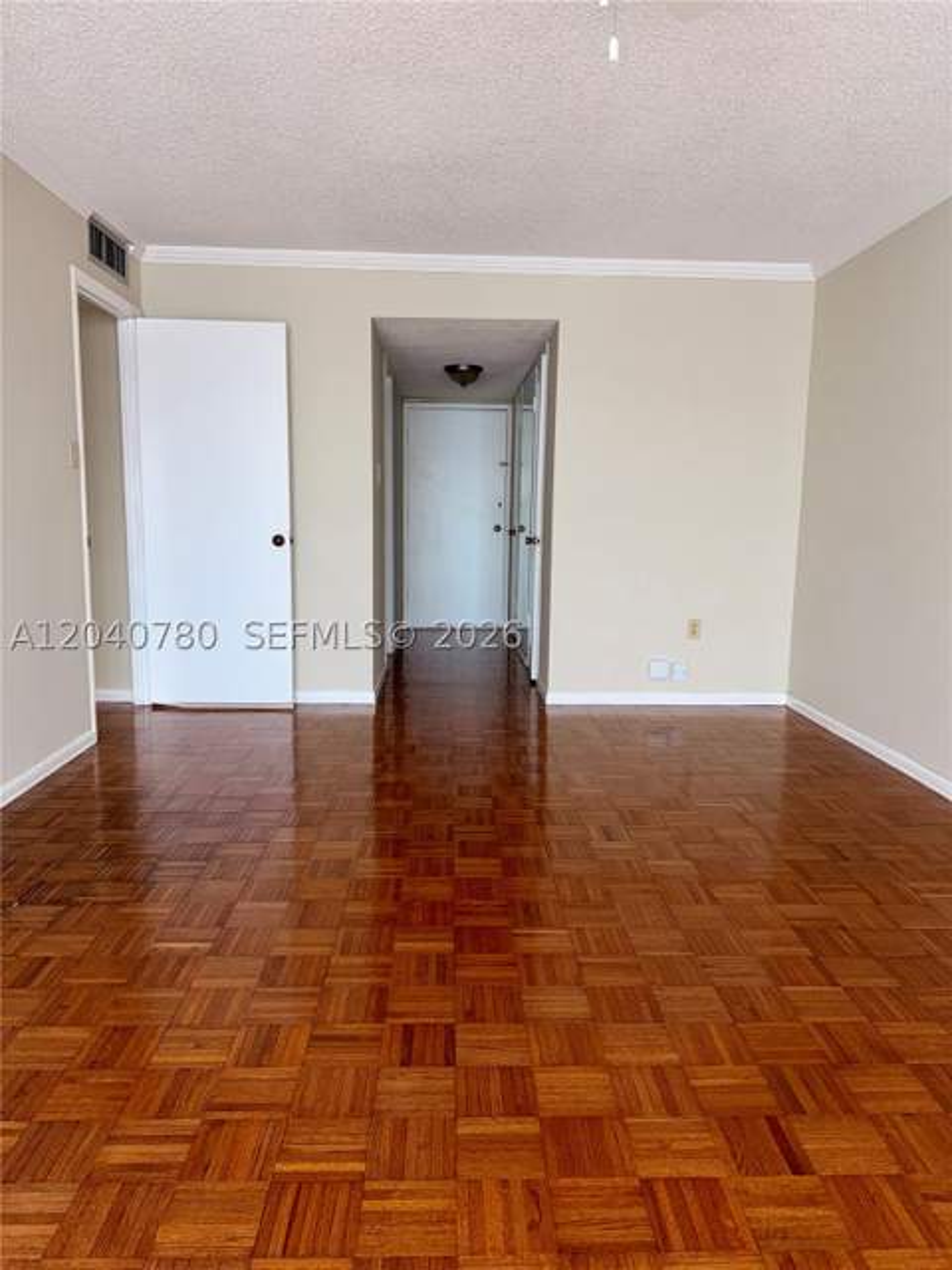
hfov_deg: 56.8
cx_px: 476
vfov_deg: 71.6
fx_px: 880
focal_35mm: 24
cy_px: 635
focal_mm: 6.76
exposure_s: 1/121
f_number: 1.78
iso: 50
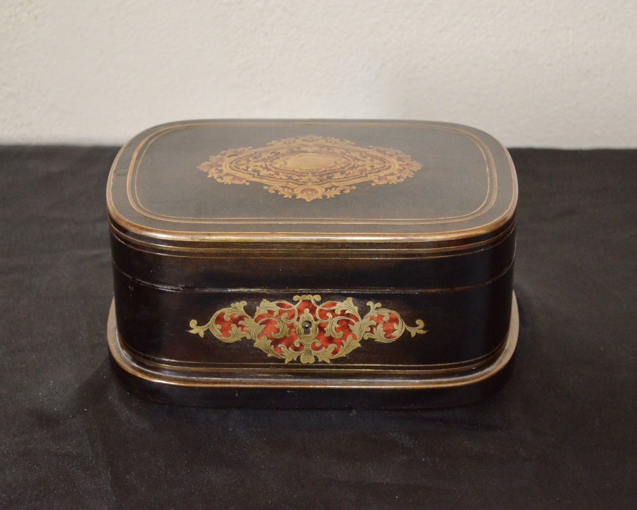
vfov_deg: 16.4
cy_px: 255
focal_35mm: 94
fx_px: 1764
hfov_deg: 20.5
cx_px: 318
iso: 3200
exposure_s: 1/60
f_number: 5.6
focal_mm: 55
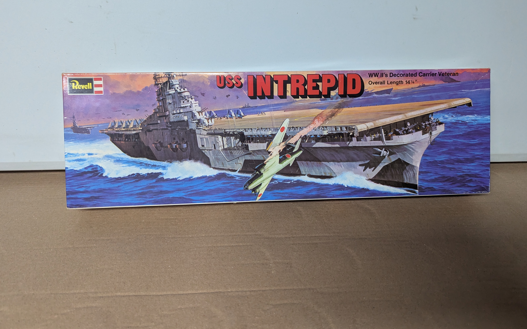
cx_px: 260
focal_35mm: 26
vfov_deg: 47.3
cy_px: 130
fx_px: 373
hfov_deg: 70.4
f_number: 1.85
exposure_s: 1/161
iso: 779
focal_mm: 6.81
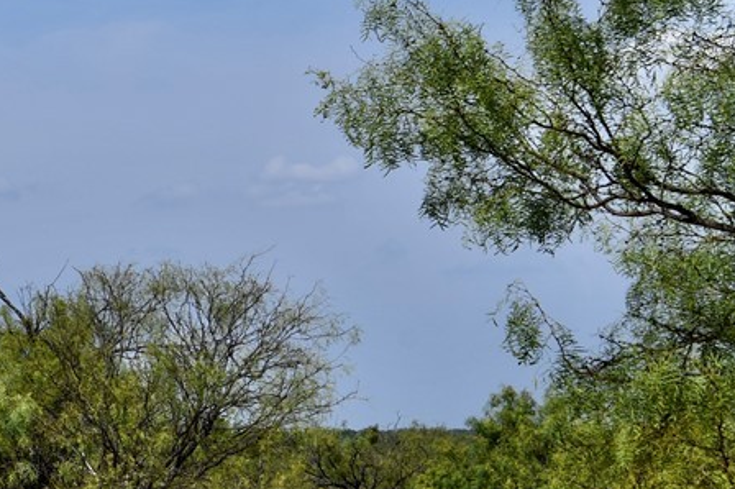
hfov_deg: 11.1
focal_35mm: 182
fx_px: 3713
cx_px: -90
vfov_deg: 7.5
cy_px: 372
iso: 100
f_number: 10
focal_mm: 50
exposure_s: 1/400
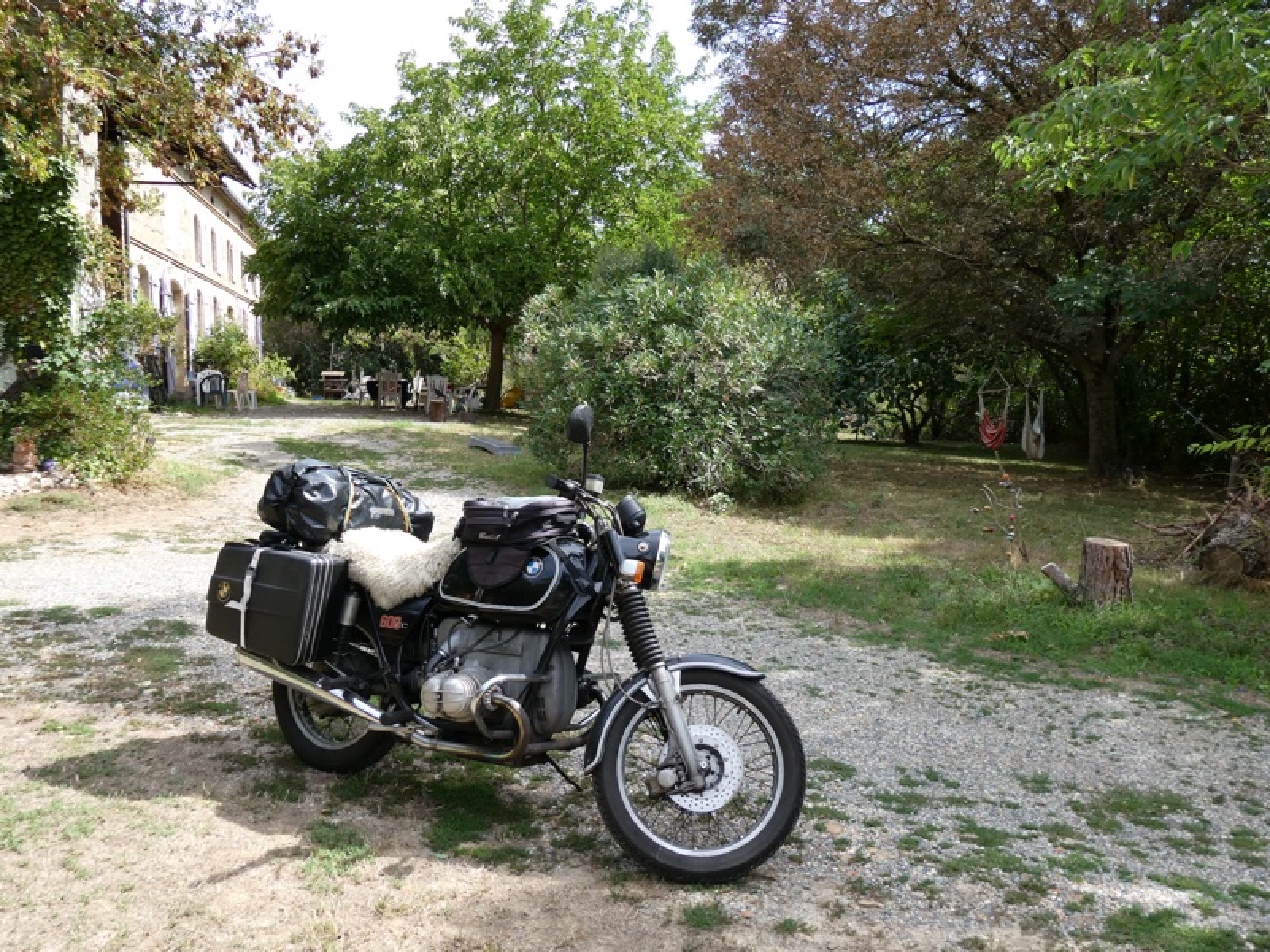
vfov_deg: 45.4
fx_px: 1137
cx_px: 635
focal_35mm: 31
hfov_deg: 58.4
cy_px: 476
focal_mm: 5.4
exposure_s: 1/320
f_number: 3.5
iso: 80
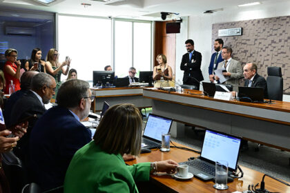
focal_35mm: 36
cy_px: 96
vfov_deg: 36.9
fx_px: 290
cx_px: 145
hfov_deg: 53.1
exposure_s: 1/125
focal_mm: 24
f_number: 5.6
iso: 4000
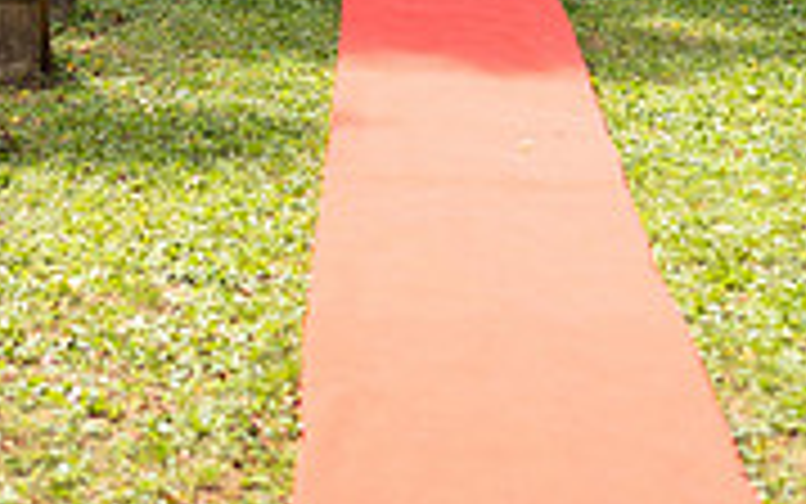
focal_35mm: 135
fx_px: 2966
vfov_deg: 9.4
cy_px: -319
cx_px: 442
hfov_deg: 15.5
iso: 80
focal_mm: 35
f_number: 1.8
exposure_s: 1/1000
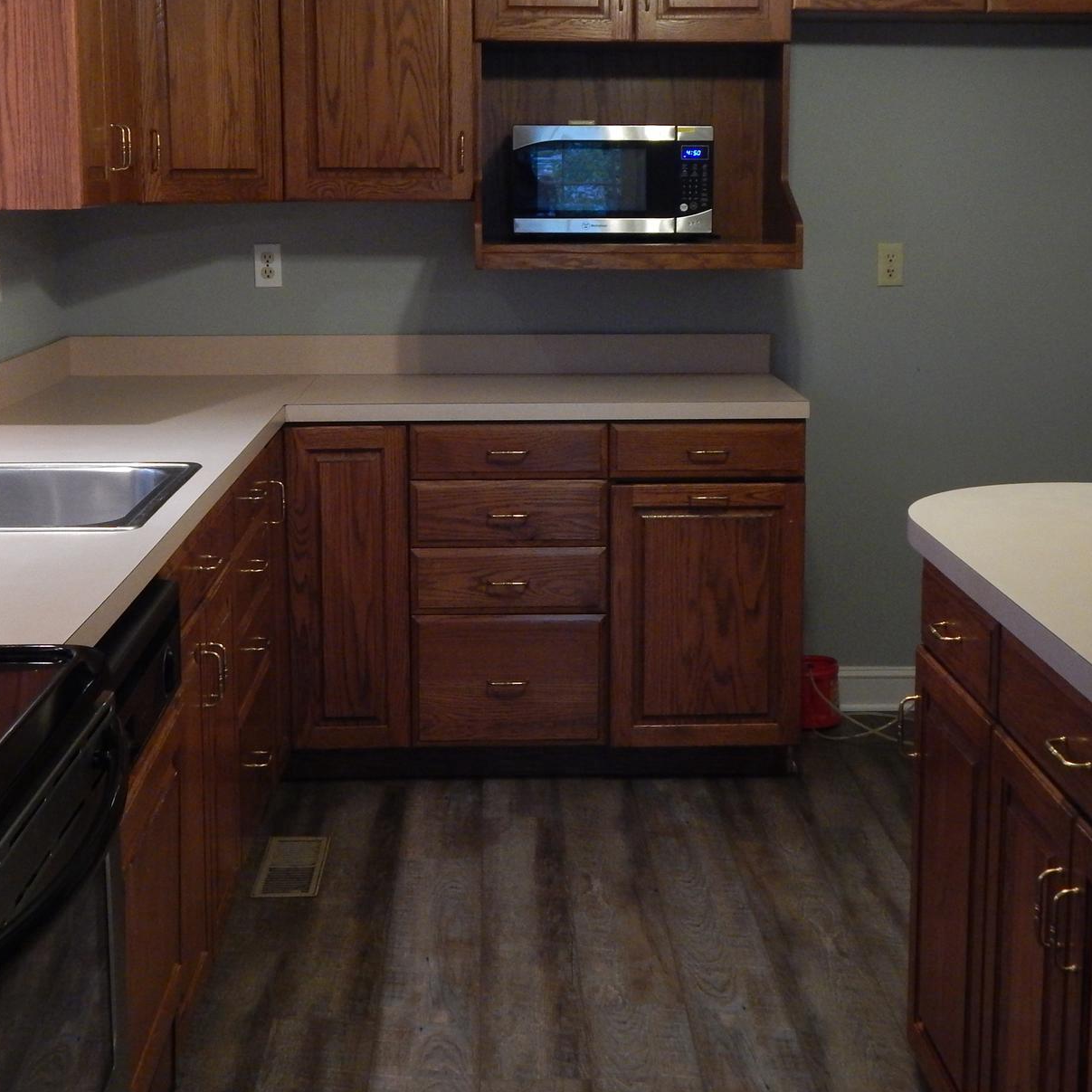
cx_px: 573
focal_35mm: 51
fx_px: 1820
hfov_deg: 33.4
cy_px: 427
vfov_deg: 33.3
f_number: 3.3
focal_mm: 6.1
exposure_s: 1/30
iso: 400
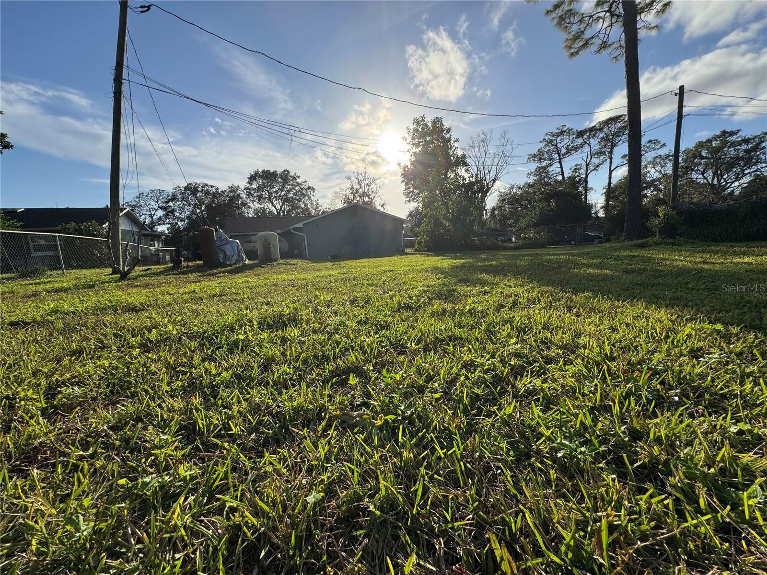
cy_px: 288
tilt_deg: -10.4
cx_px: 384
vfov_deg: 85.7
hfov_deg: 102.1
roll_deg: +2.5
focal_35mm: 14
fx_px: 310
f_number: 2.2
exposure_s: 1/2985
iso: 50
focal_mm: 2.22
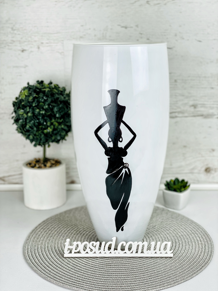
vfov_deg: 36.8
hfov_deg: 28.0
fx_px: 437
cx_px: 109
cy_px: 146
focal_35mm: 52
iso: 20
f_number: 2
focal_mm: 6
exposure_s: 1/241
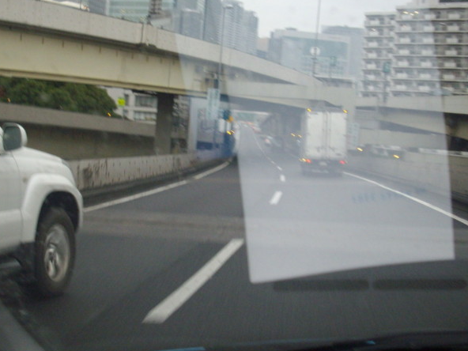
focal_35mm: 50
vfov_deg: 29.1
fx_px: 676
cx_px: 216
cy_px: 151
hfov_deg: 38.2
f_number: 2.8
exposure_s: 1/60
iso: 160
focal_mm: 6.2
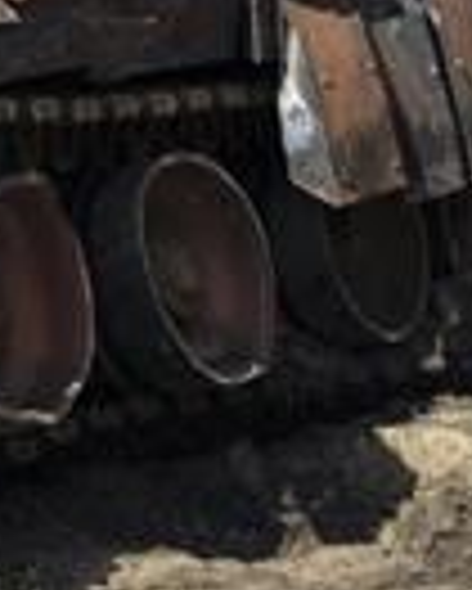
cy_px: -191
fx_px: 2913
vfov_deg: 11.2
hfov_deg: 9.1
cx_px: -193
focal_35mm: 167
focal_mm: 36
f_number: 11
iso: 500
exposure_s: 1/800
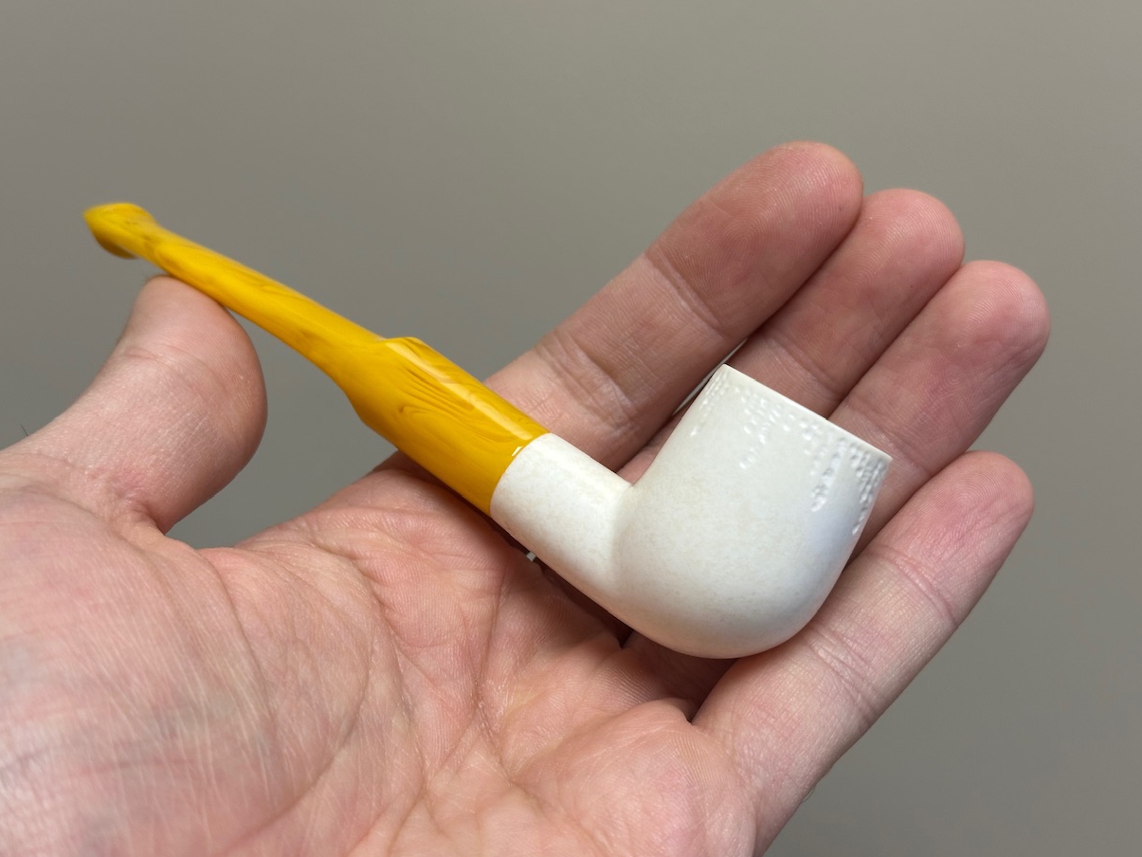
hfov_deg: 37.5
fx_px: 1683
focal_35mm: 51
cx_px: 588
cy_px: 415
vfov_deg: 28.6
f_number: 1.78
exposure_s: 1/100
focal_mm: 6.86
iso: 50
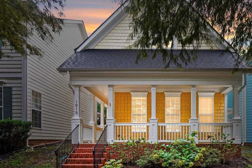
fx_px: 184
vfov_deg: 49.1
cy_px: 78
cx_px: 156
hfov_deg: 67.9
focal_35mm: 26
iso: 125
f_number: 4.5
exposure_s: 1/30
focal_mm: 10.5
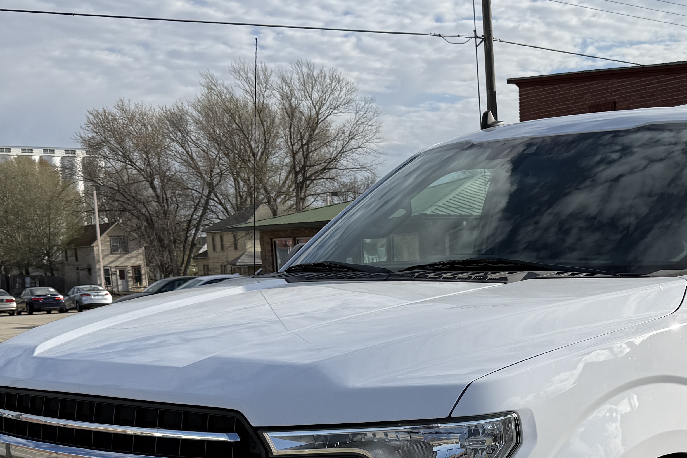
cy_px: 447
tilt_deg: -9.8
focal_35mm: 58
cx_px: 493
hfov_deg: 34.0
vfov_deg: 22.6
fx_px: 1107
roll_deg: +1.7
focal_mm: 6.76
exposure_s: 1/5319
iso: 80
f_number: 1.78
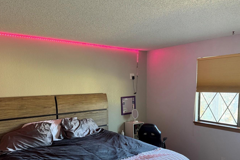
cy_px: 100
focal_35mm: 30
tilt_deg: -3.6
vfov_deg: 43.3
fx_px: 200
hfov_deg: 61.9
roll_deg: +1.1
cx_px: 122
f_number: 1.78
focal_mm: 6.76
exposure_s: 1/60
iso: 500
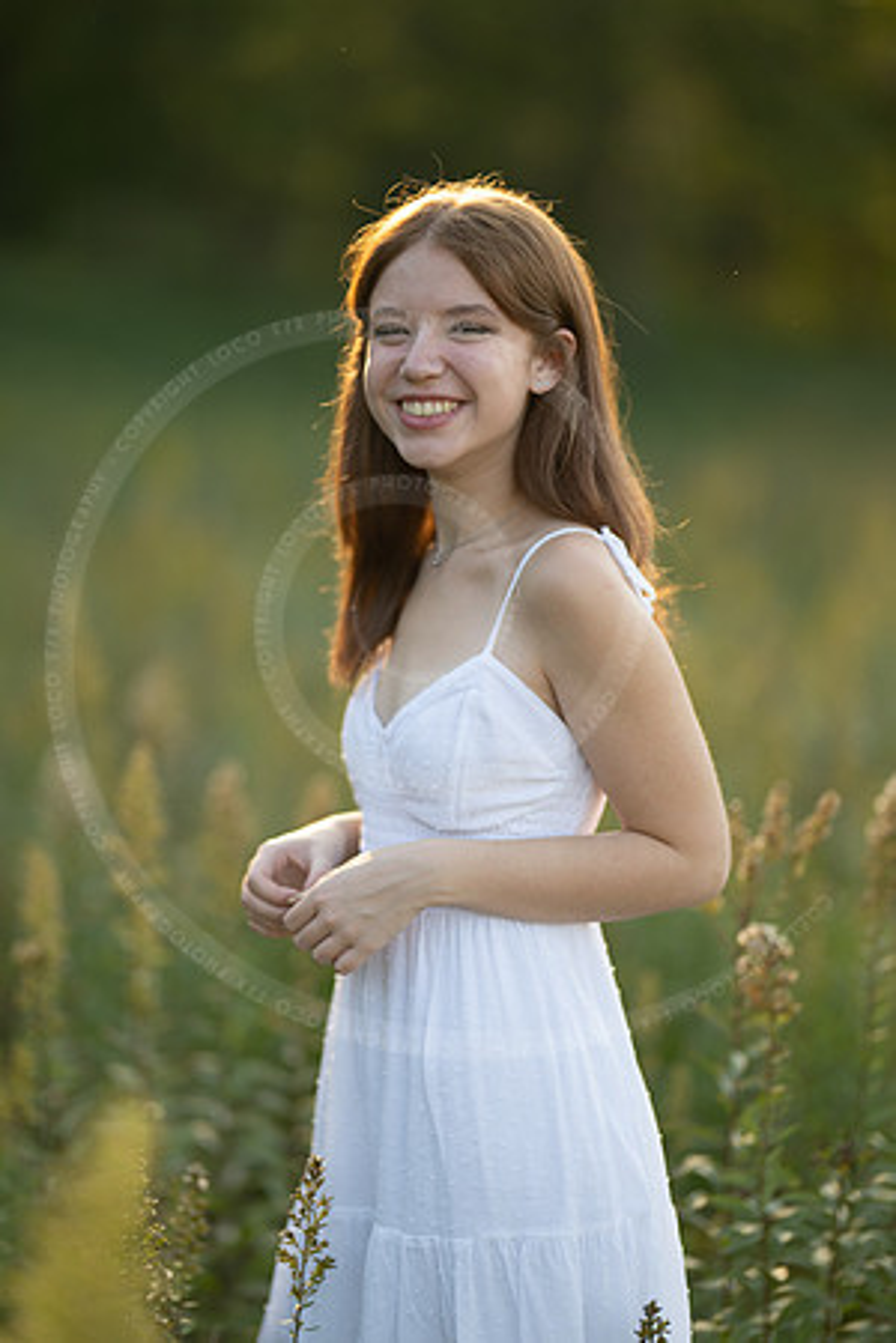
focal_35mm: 85
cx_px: 448
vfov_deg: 23.9
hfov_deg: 16.1
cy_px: 672
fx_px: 3173
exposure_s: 1/1600
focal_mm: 85
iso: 160
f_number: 1.2
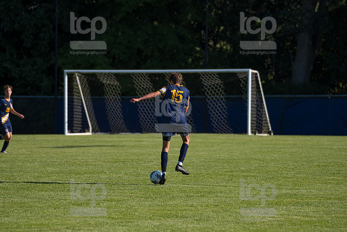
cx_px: 174
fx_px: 2603
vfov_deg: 5.1
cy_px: 116
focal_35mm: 270
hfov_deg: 7.6
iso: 320
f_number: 5.6
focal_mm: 270
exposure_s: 1/2000
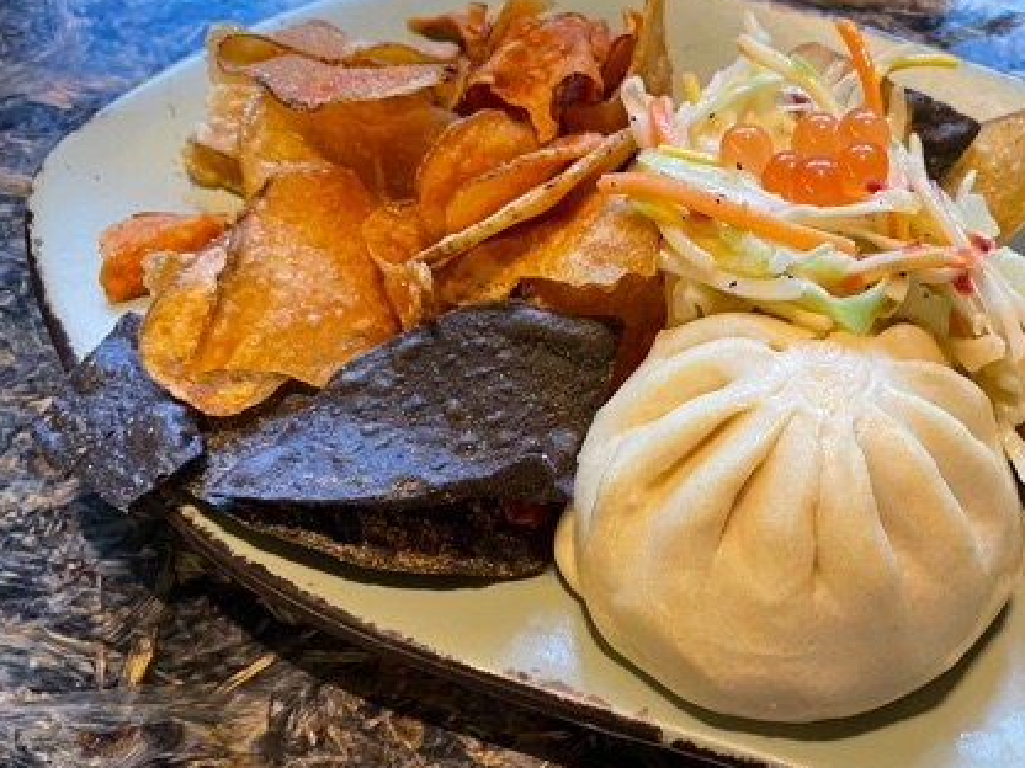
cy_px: 458
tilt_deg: -59.1
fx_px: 1184
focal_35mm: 40
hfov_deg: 45.1
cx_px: 776
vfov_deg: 35.8
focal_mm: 4.2
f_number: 1.6
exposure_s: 1/60
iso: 320
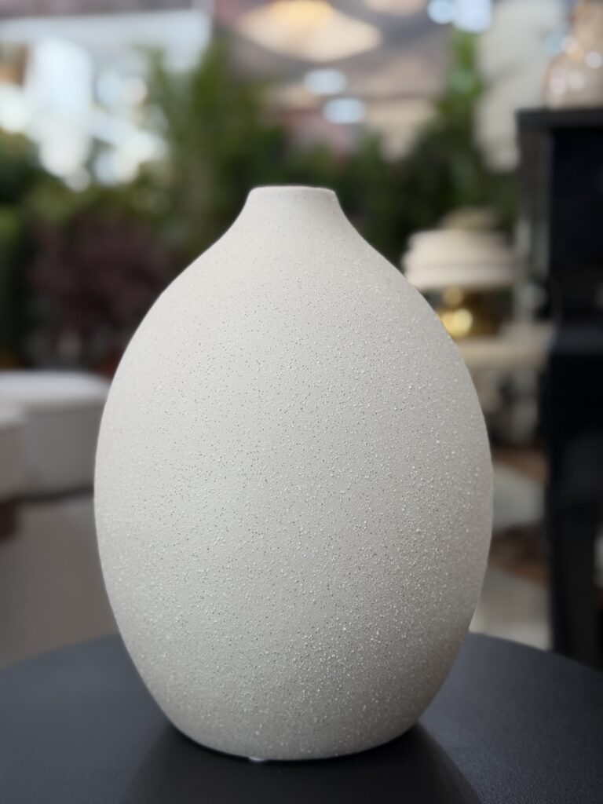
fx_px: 1115
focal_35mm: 48
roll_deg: -0.3
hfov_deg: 30.3
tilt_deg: -5.9
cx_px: 302
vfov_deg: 39.7
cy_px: 402
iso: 64
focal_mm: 6.76
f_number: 1.78
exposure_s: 1/120
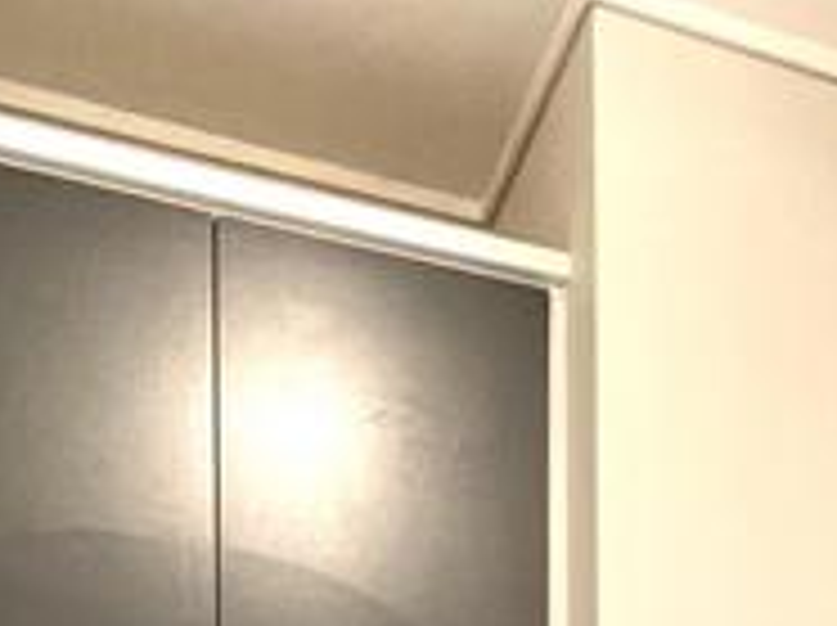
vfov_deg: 20.3
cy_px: 1058
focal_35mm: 56
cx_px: 819
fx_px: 1352
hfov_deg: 32.0
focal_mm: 1.57
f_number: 1.8
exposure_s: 1/50
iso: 500
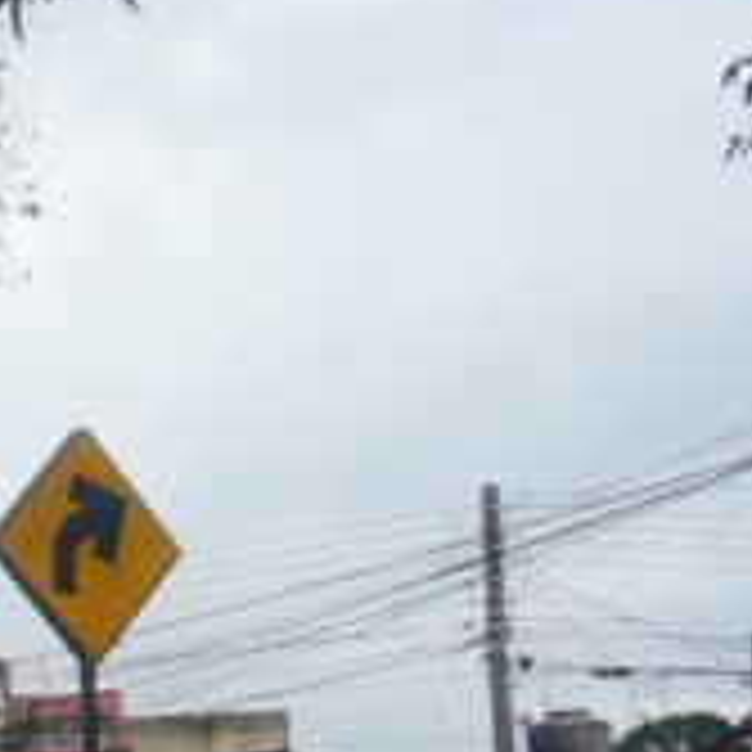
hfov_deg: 12.6
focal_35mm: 123
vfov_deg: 14.0
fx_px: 3022
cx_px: -725
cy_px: 727
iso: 160
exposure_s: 1/1600
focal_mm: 21
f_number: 4
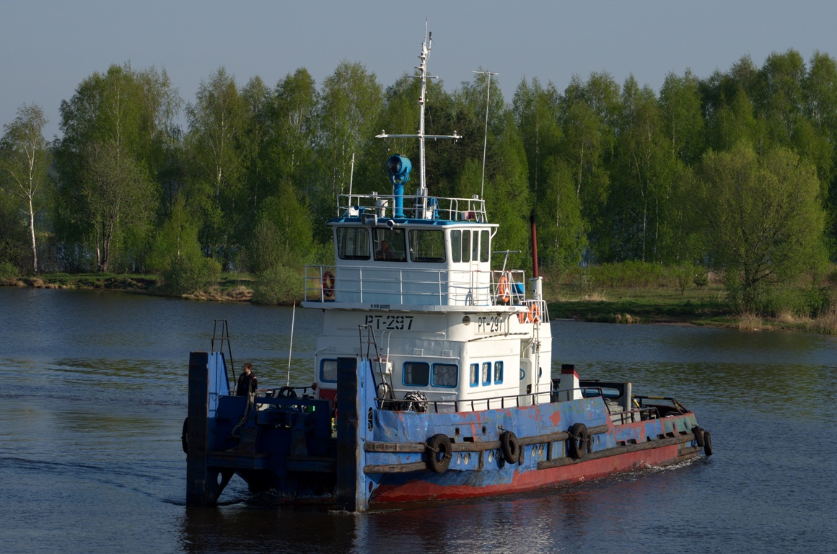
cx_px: 418
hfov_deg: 12.5
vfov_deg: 8.3
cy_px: 277
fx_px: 3828
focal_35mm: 165
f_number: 8
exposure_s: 1/500
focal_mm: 110
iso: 100
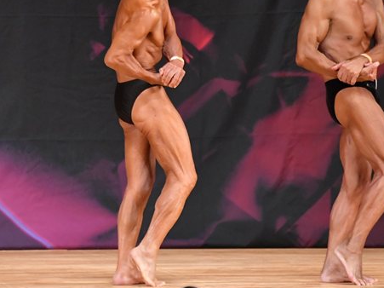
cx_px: 206
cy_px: 102
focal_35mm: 496
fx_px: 5501
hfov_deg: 4.0
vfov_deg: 3.0
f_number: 5.6
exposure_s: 1/400
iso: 6400
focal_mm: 200
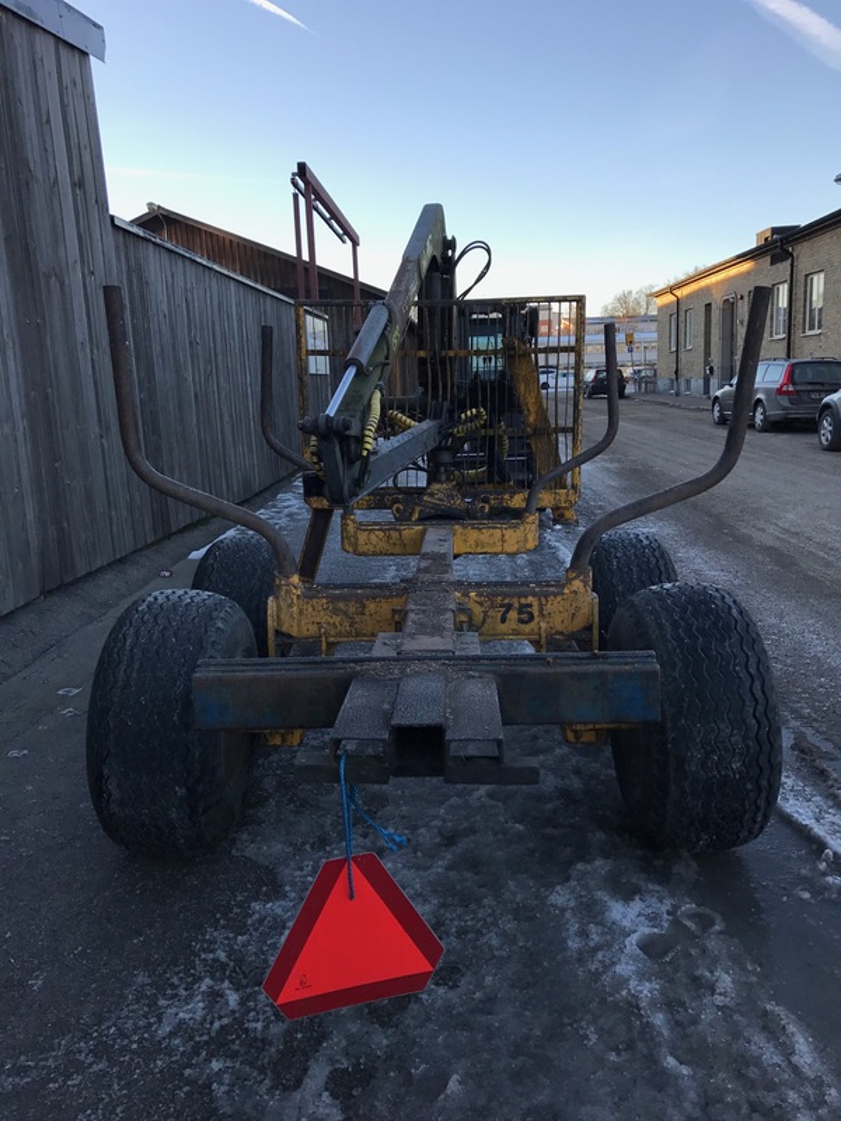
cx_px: 420
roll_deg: +3.0
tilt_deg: -10.7
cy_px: 560
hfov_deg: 49.7
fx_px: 907
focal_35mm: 28
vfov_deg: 63.4
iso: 20
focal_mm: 3.99
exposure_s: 1/451
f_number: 1.8
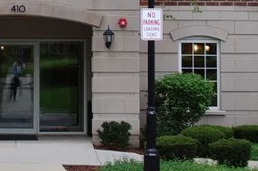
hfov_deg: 13.6
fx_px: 1067
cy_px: -48
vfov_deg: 9.0
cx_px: -12
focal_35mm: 149
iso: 220
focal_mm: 28
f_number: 5.6
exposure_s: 1/125
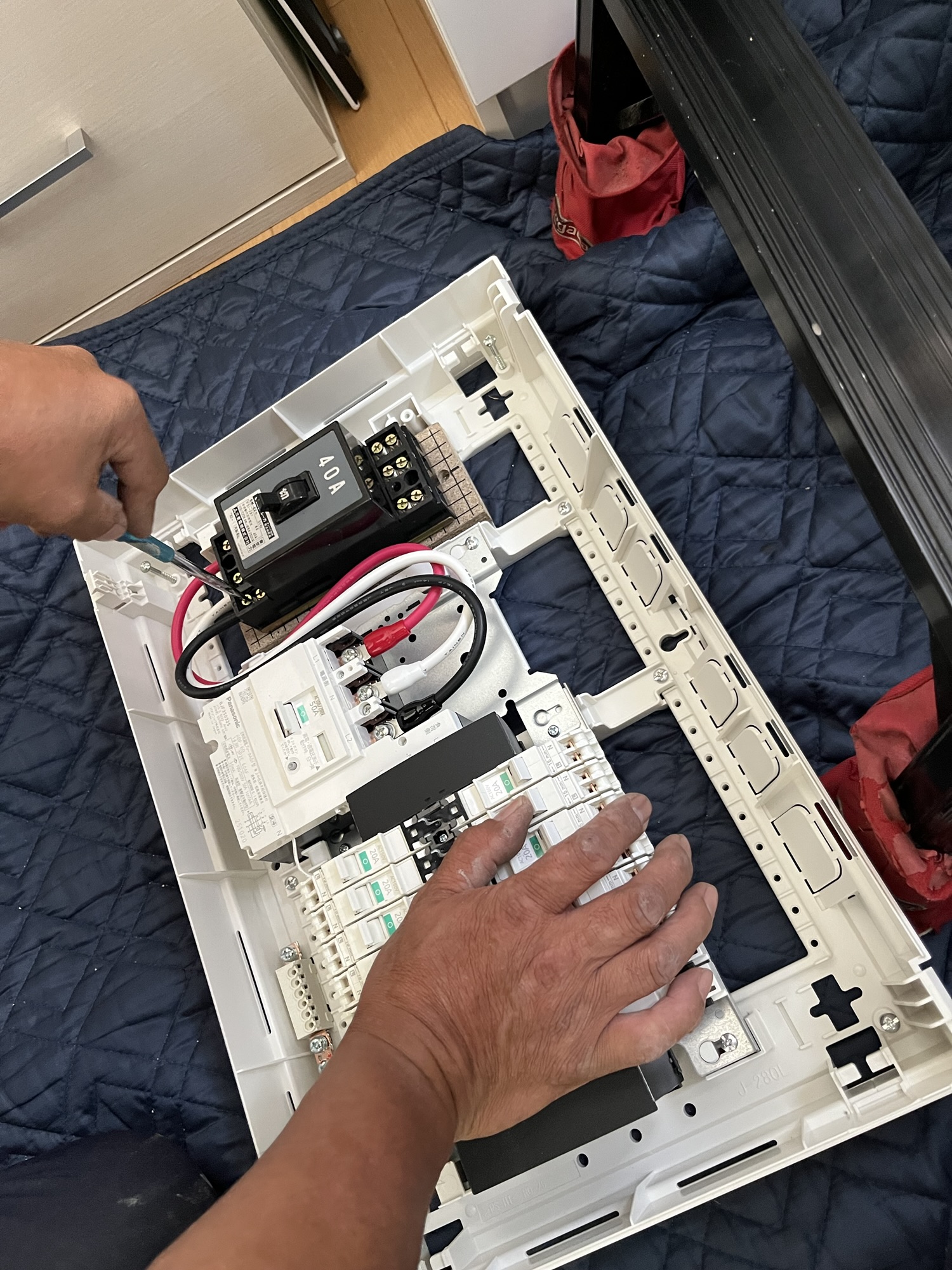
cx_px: 476
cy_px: 635
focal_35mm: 26
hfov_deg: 53.1
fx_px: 953
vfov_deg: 67.3
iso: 500
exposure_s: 1/53
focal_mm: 5.1
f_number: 1.6
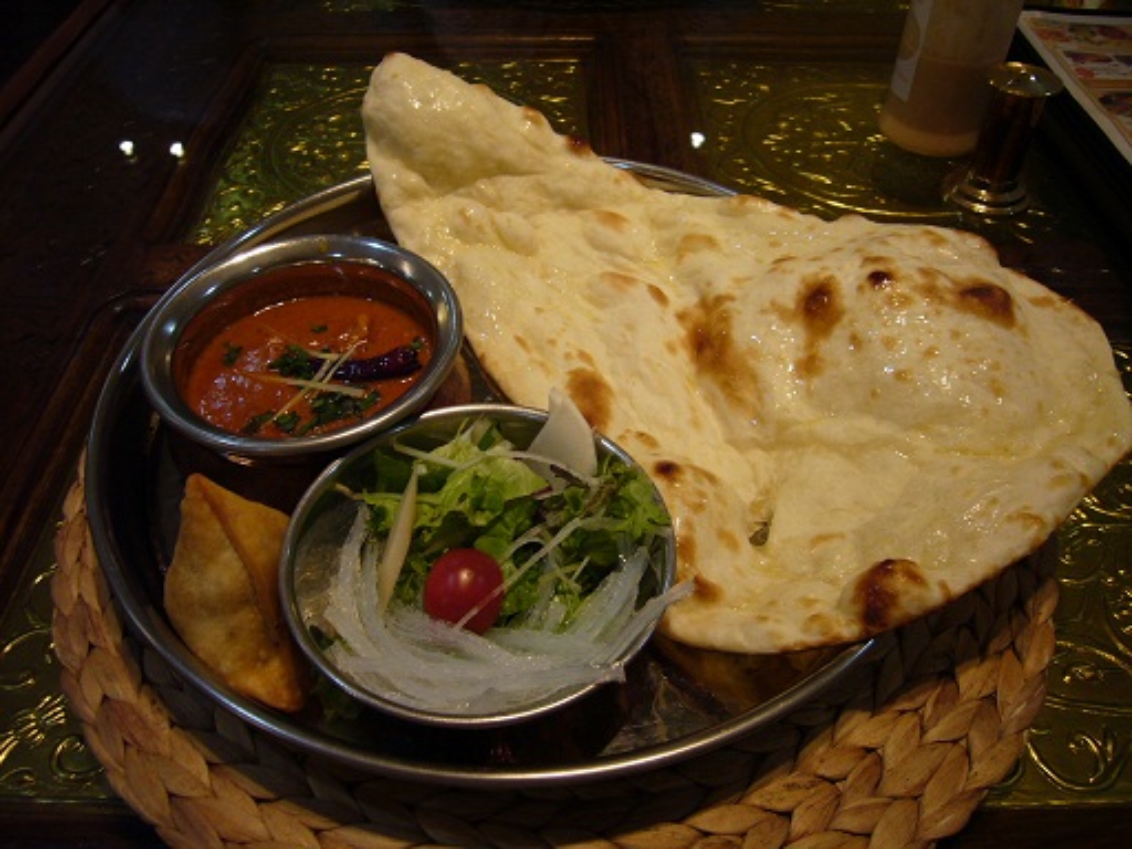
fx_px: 916
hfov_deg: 63.4
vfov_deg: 49.7
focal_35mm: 28
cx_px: 566
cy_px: 424
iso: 100
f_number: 2.8
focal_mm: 4.6
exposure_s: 1/15
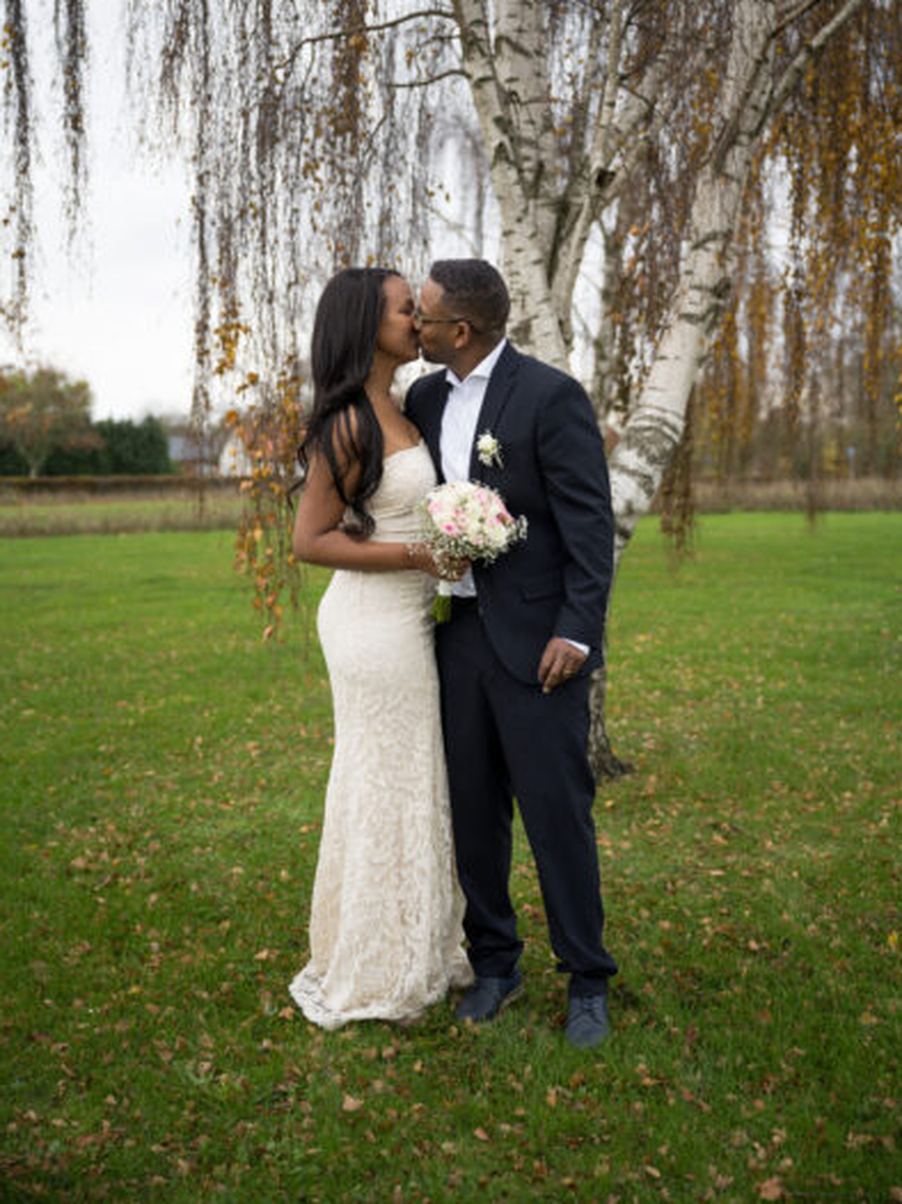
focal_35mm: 45
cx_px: 456
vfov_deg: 42.0
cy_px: 524
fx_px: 1565
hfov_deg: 32.2
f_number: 2.8
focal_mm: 41
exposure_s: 1/125
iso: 90
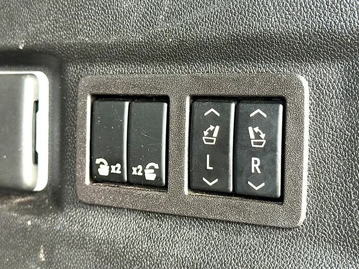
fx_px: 539
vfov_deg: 28.0
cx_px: 180
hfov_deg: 36.8
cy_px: 134
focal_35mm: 52
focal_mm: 6.86
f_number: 1.78
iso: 160
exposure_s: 1/73
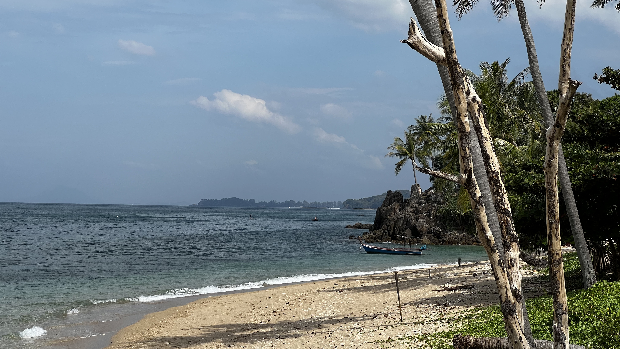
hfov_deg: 25.3
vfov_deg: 14.4
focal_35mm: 84
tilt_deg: -0.4
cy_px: 221
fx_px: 1381
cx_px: 310
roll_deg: -1.0
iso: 32
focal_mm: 9
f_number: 2.8
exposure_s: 1/1292
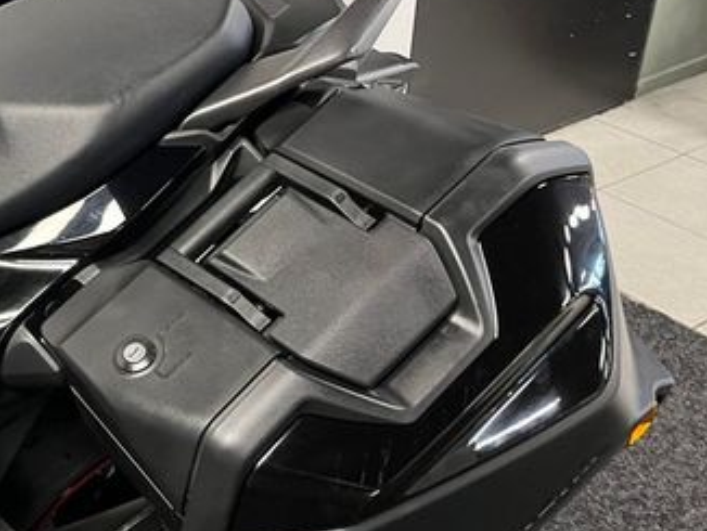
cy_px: 210
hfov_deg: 35.2
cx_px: 67
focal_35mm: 51
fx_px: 1042
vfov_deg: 28.5
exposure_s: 1/50
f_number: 1.6
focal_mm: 5.1
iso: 160
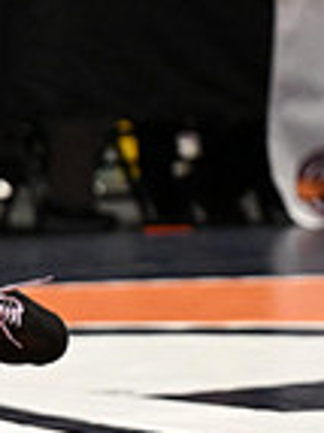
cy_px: 144
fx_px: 5137
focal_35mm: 411
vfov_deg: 4.8
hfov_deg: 3.6
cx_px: -515
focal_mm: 70
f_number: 2.8
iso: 4000
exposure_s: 1/960
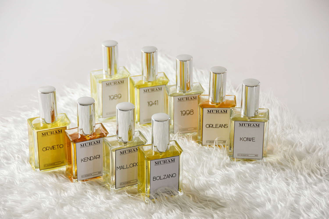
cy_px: 110
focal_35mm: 142
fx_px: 1302
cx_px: 164
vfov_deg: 9.6
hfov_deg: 14.4
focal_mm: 95
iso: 125
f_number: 6.3
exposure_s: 1/125
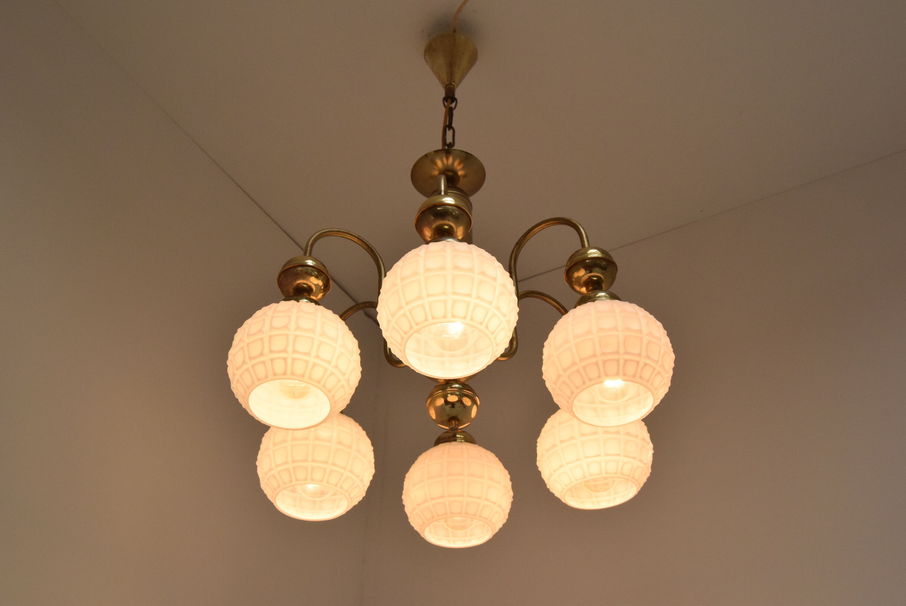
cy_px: 303
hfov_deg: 43.6
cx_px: 453
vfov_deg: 29.9
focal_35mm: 45
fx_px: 1133
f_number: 10
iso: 1600
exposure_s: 1/400
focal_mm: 30
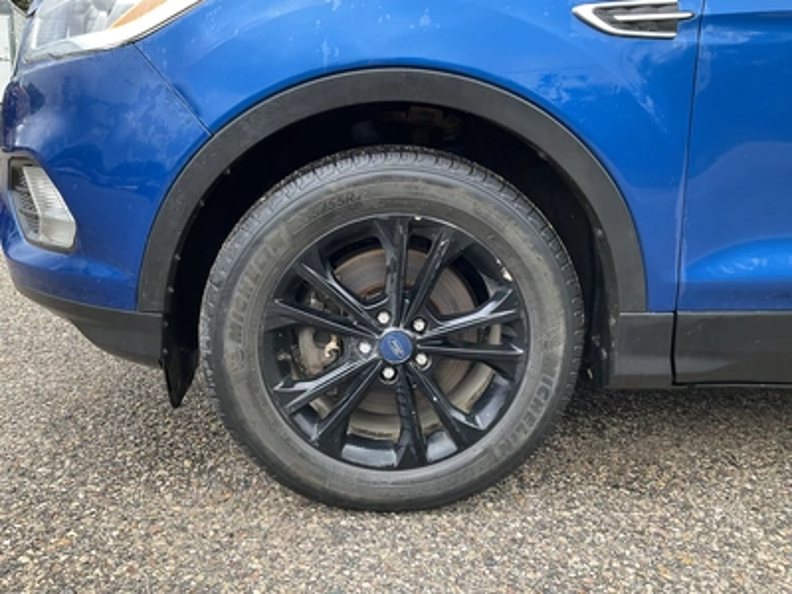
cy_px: 297
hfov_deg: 61.7
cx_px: 396
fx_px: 664
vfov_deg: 48.2
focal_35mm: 29
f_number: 1.8
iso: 40
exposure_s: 1/122
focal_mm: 3
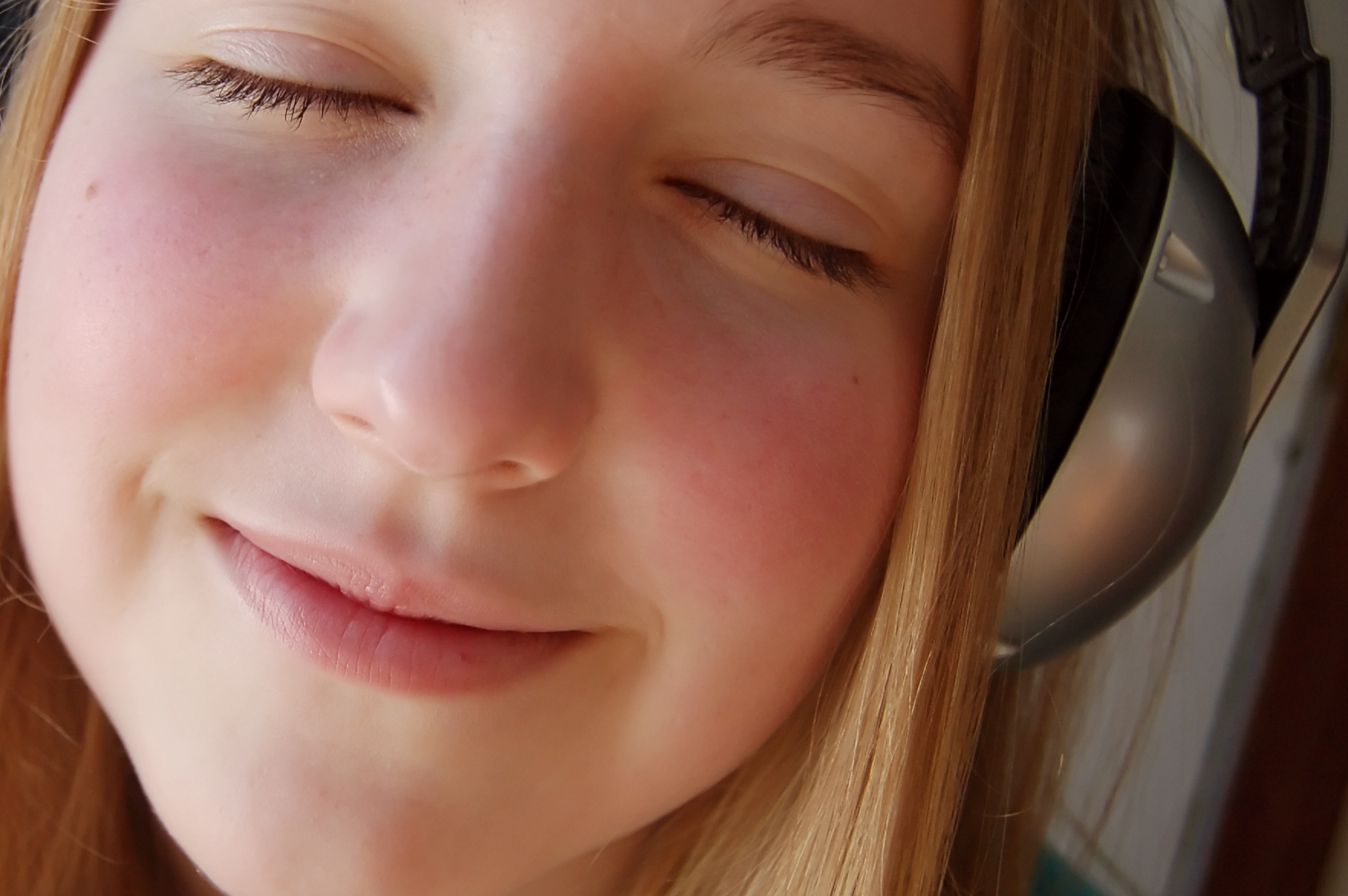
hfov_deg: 33.3
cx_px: 331
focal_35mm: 59
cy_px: 340
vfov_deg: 23.0
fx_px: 2202
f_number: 3.8
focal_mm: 23
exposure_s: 1/125
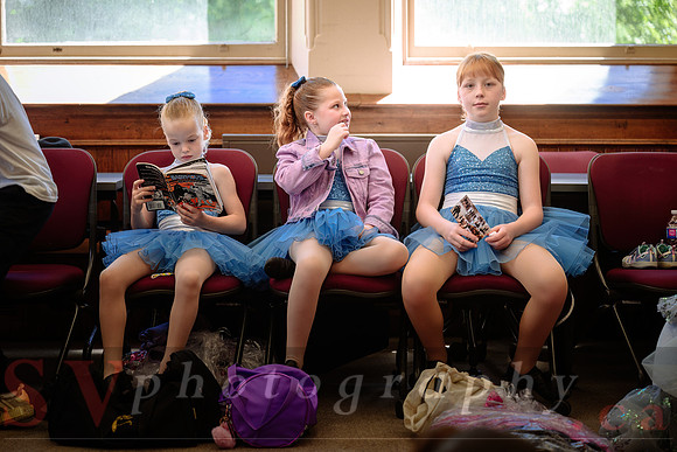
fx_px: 1336
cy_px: 226
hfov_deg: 28.4
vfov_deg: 19.2
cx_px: 338
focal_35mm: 71
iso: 320
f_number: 3.2
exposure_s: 1/125
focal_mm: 70
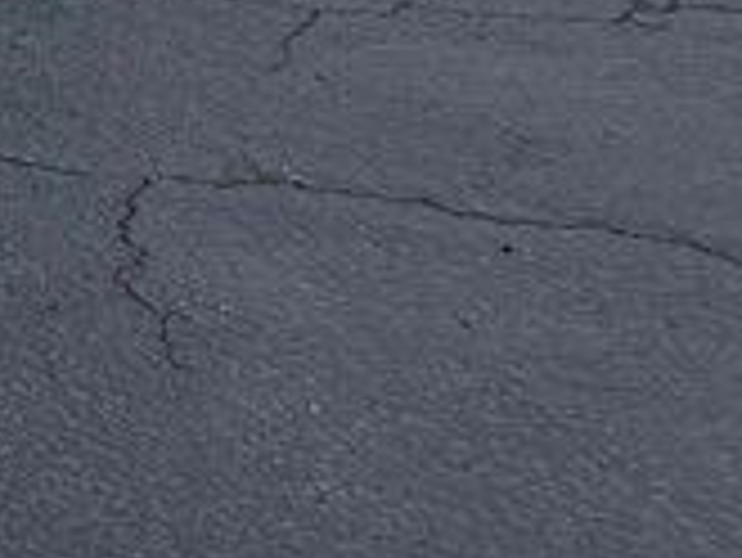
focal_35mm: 149
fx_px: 3196
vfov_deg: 8.6
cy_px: -1004
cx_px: -1520
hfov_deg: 9.9
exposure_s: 1/9091
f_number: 1.78
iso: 80
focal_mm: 6.76
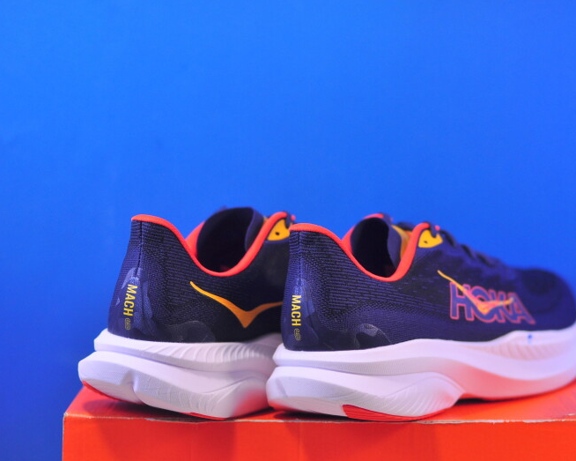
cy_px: 232
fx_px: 1466
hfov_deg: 22.2
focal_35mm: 86
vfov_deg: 17.9
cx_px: 340
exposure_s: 1/320
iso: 250
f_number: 2.2
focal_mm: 50
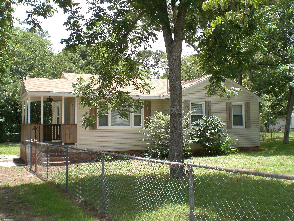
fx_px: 323
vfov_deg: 37.7
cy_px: 110
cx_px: 147
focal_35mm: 38
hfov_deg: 49.0
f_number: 4.4
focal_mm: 6.3
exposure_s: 1/160
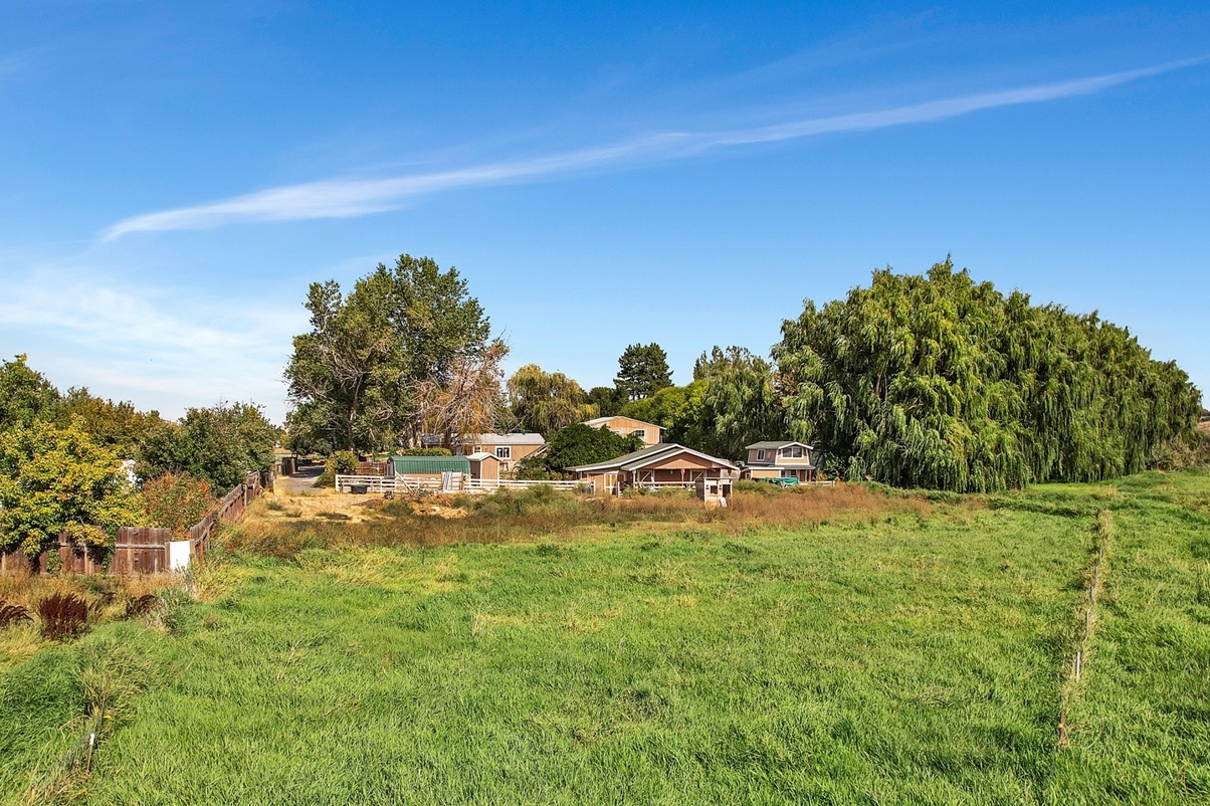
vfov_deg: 42.0
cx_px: 528
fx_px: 1042
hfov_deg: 60.1
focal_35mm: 31
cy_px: 503
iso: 100
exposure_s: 1/2000
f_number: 2.8
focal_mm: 8.38
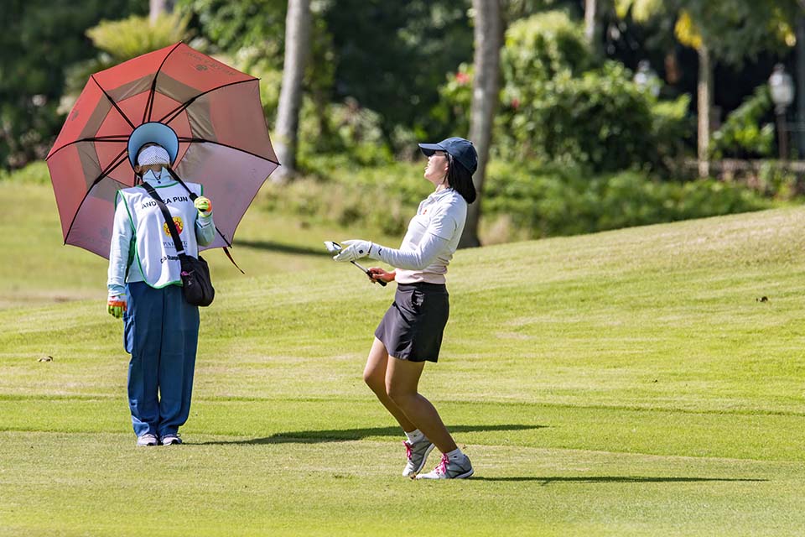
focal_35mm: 650
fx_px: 14534
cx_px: 402
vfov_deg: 2.1
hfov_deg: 3.2
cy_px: 268
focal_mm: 650
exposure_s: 1/2500
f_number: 8
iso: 450
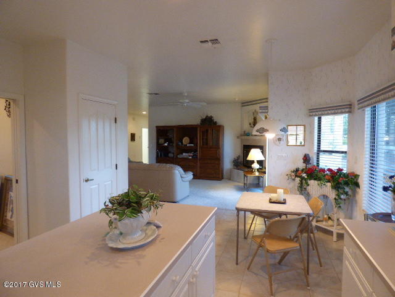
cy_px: 148
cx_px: 198
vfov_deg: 66.0
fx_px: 228
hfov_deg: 81.7
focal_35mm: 20
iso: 400
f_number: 2.8
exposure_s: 1/40
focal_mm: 3.58
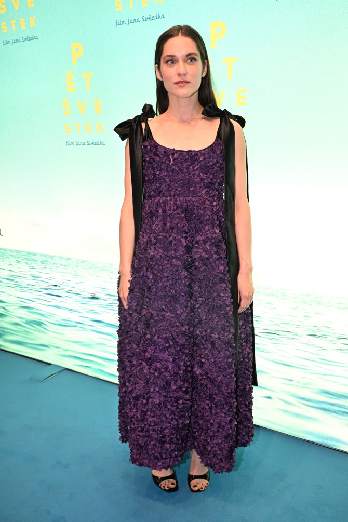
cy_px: 263
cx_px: 178
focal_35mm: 35
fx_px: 500
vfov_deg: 55.1
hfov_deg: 38.3
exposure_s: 1/125
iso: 2500
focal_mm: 33.5
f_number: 5.6
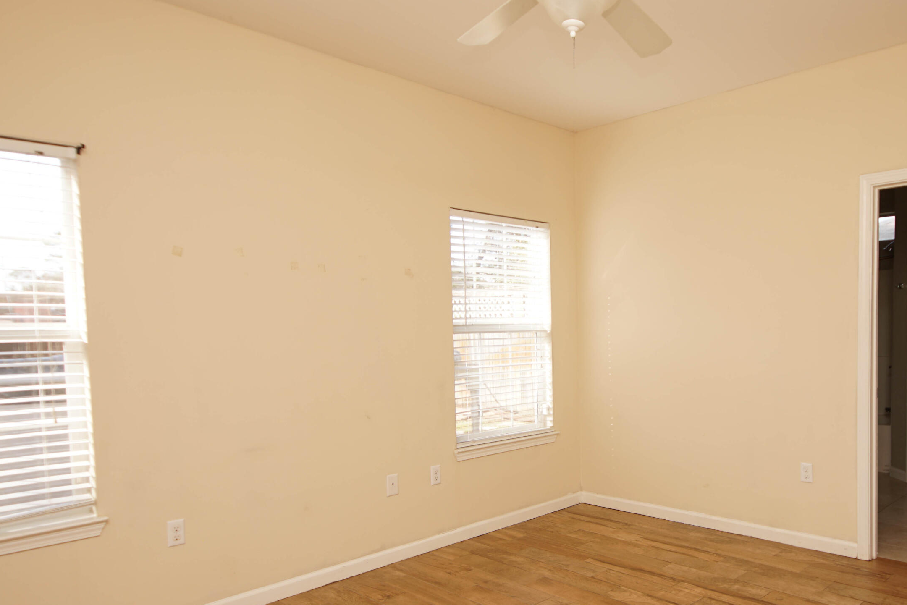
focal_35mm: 25
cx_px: 585
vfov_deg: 50.9
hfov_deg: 70.0
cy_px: 373
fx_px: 630
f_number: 4.5
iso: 100
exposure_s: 1/60
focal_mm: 12
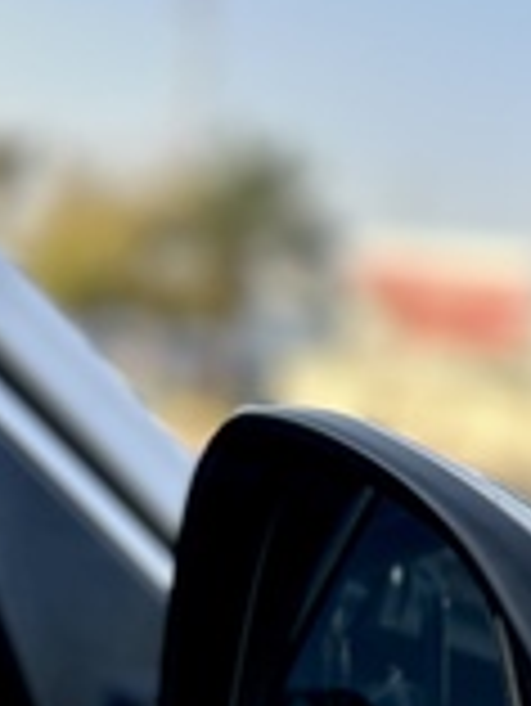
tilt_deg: -18.7
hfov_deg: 20.8
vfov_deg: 24.1
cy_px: 933
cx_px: 412
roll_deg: -10.7
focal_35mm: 70
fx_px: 1430
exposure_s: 1/1412
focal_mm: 6.86
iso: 80
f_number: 1.78
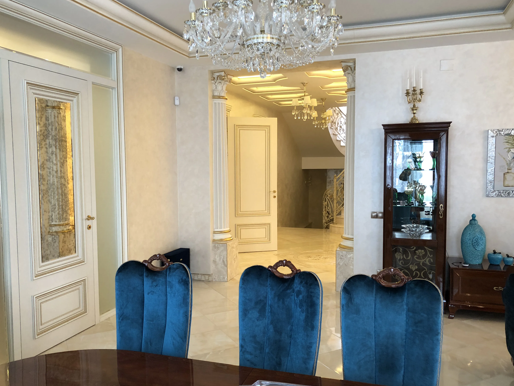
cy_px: 194
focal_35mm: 30
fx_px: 445
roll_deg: +0.3
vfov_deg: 46.8
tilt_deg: -3.8
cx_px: 253
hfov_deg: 60.0
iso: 40
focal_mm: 4
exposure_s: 1/25
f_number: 1.8
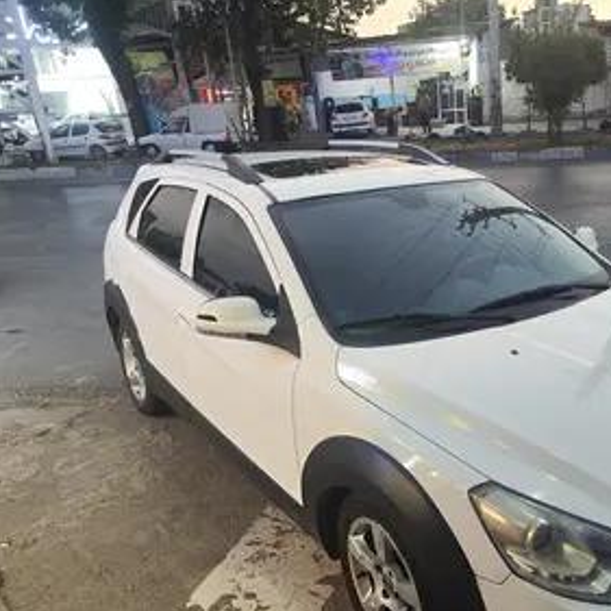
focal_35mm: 34
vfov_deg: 48.2
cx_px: 452
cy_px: 361
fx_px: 679
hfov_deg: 46.8
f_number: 1.9
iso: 238
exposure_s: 1/50
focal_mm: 6.92
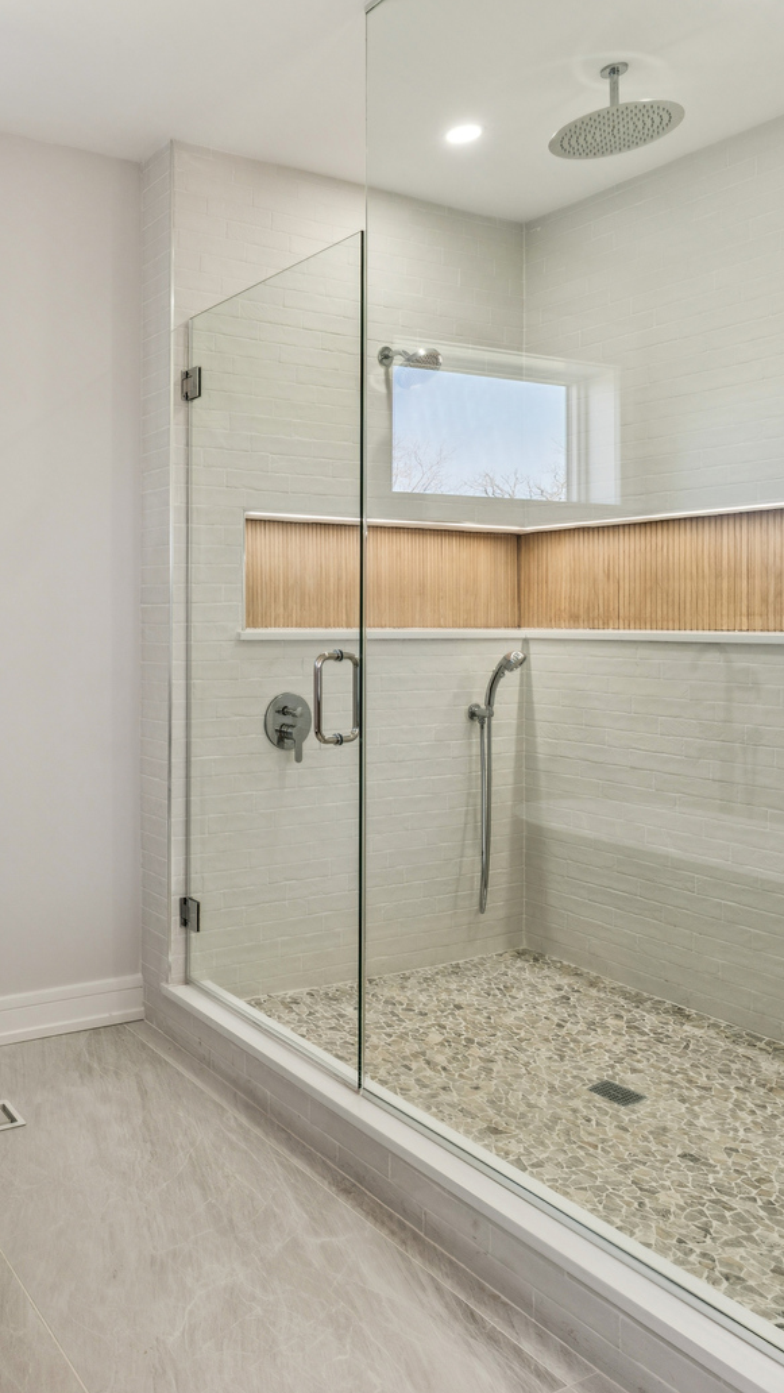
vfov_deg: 75.6
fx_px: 898
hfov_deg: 41.4
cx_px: 11
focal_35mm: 24
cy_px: 717
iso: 400
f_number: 13
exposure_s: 1/15
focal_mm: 14.8
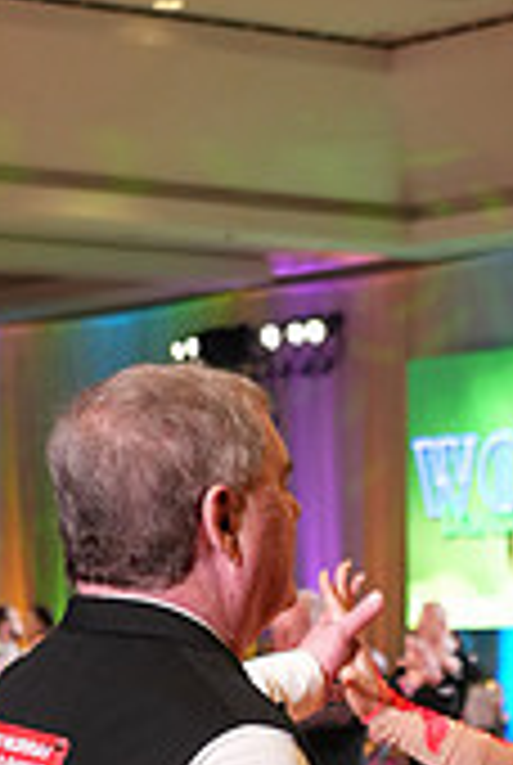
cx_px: 520
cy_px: 1107
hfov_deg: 9.6
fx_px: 3044
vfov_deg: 13.6
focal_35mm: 143
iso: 2000
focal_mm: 42
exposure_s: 1/320
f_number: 4
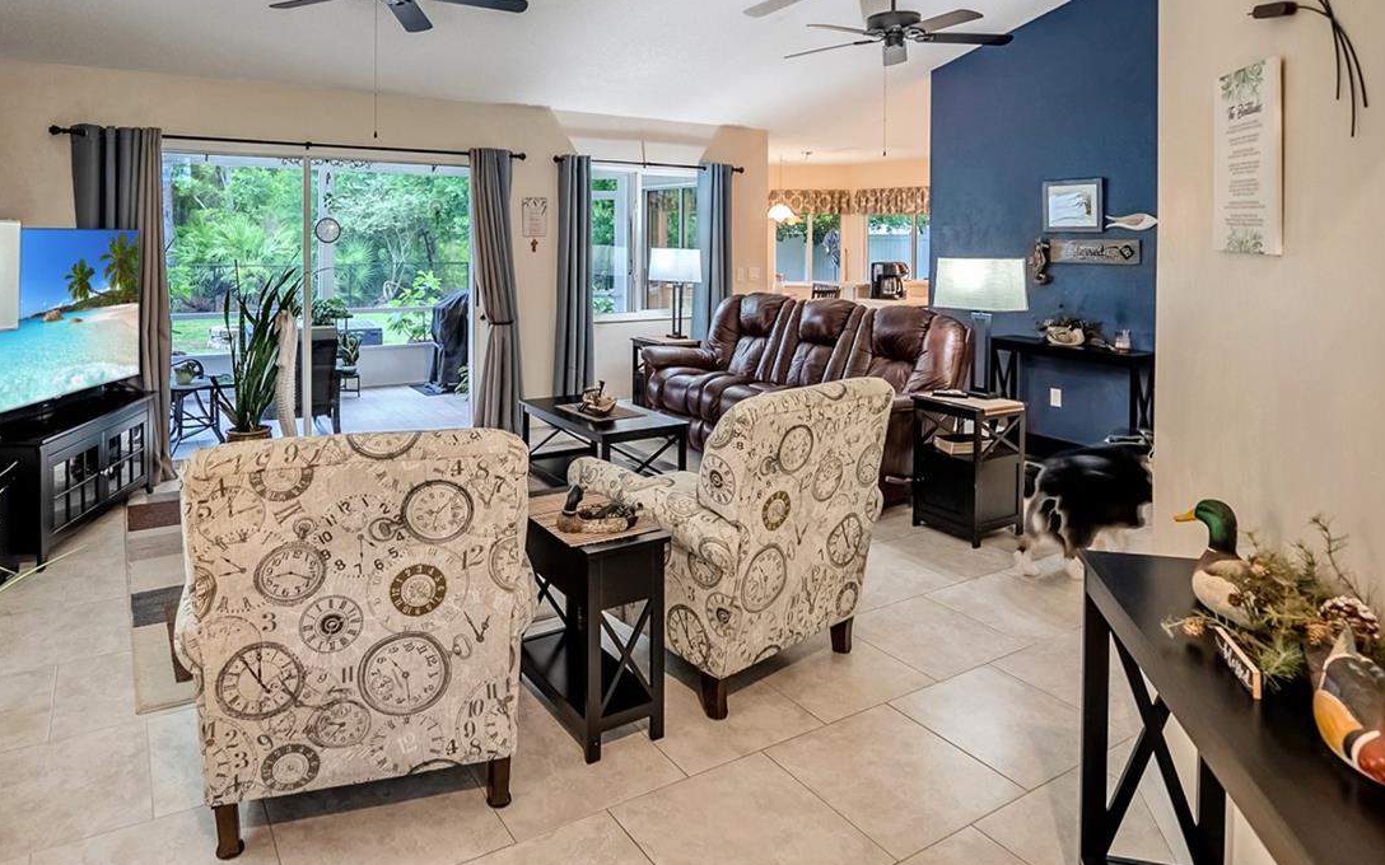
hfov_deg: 82.1
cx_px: 628
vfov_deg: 55.8
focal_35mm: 21
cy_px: 276
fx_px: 793
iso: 1600
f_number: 3.2
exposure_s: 1/800
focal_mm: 14
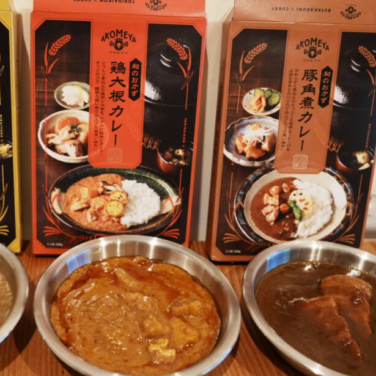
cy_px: 191
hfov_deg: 41.9
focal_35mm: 39
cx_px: 107
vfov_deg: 42.8
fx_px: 479
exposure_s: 1/100
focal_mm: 30
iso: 4000
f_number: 4.5
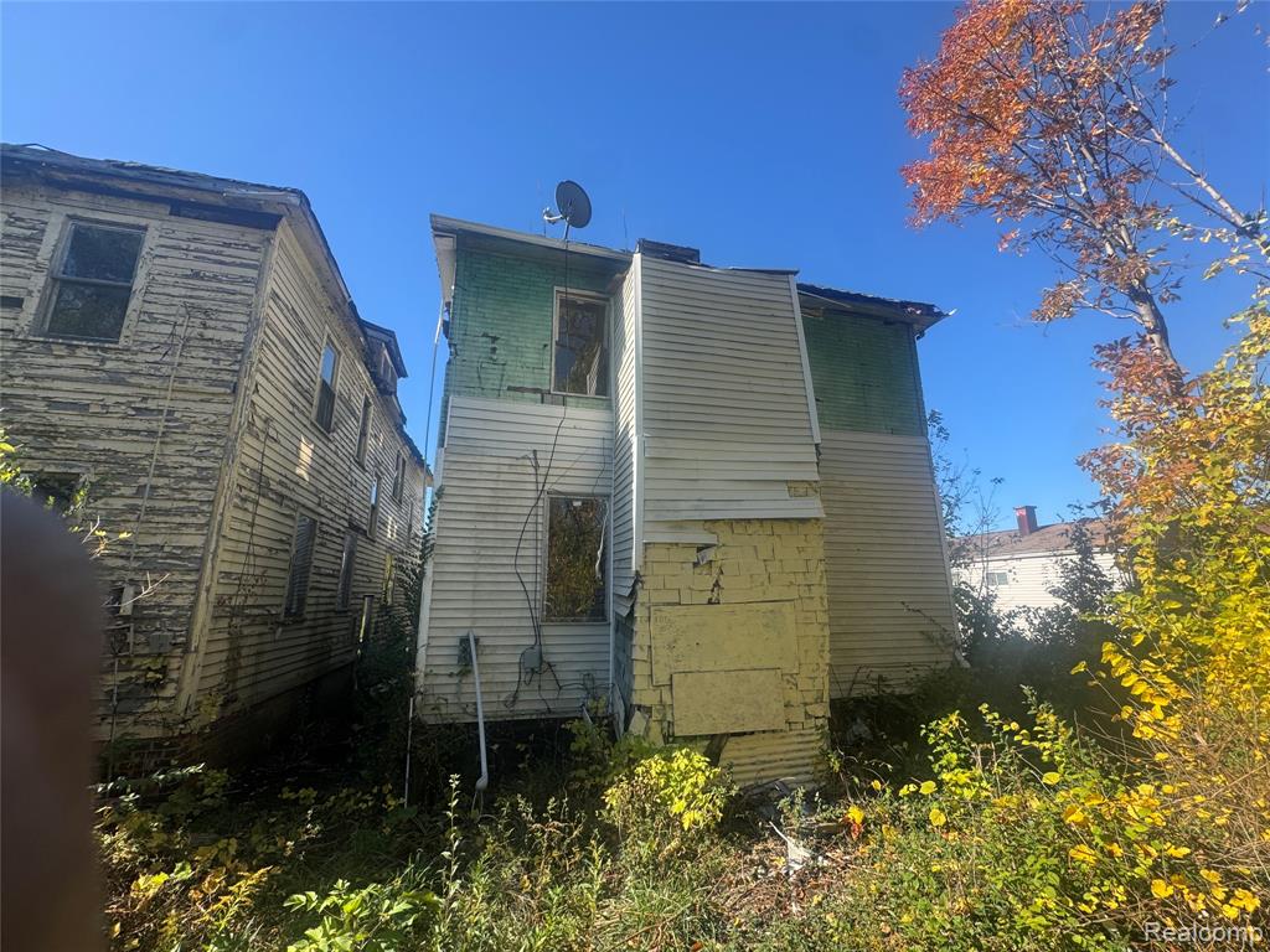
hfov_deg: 102.1
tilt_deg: +14.6
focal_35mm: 14
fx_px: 514
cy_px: 476
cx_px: 635
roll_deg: -0.4
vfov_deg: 85.7
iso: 40
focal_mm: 2.22
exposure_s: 1/578
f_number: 2.2
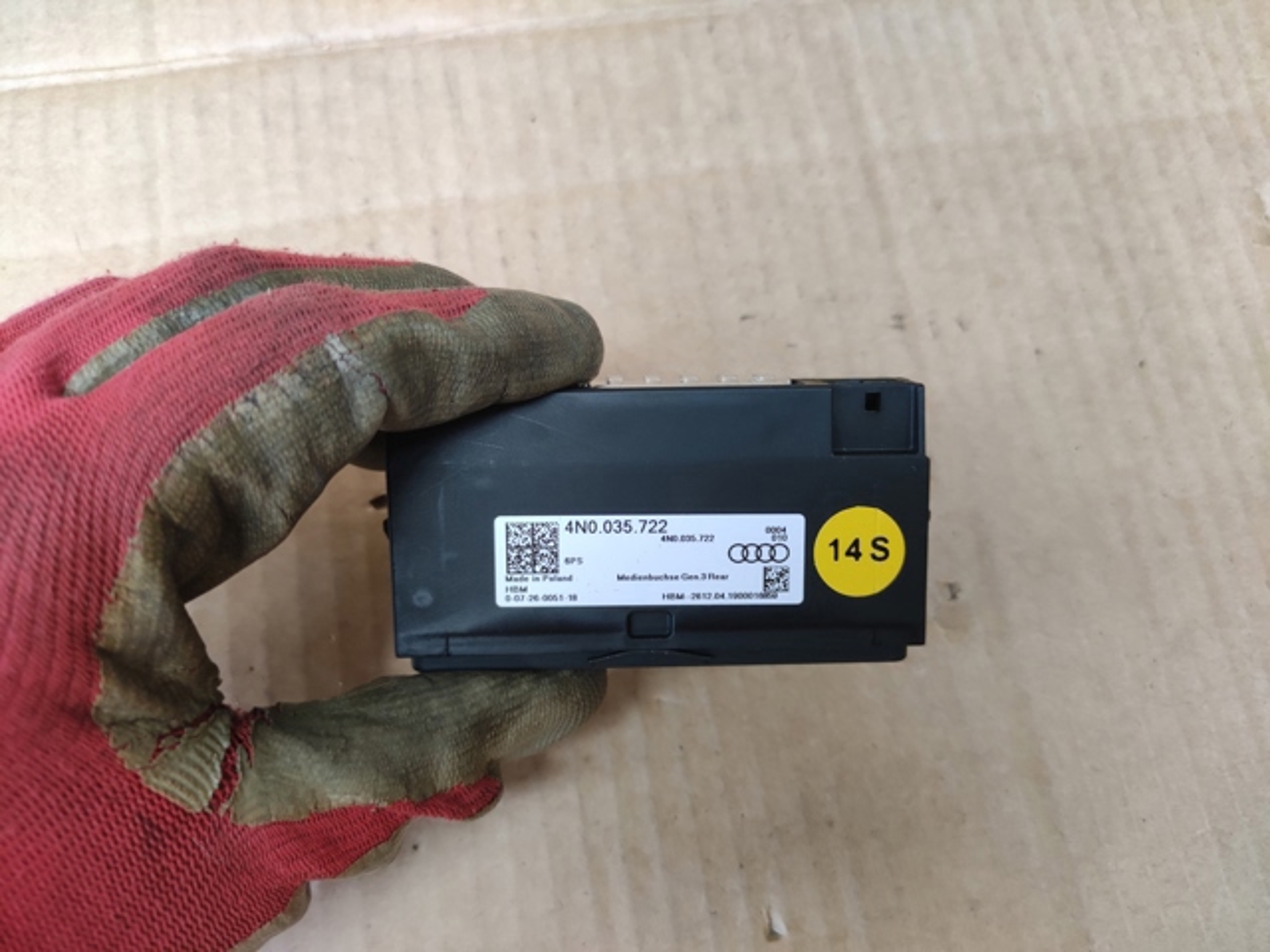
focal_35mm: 25
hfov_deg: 69.4
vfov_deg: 54.9
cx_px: 635
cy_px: 476
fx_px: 917
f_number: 1.89
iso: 165
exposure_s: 1/120
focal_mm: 5.43
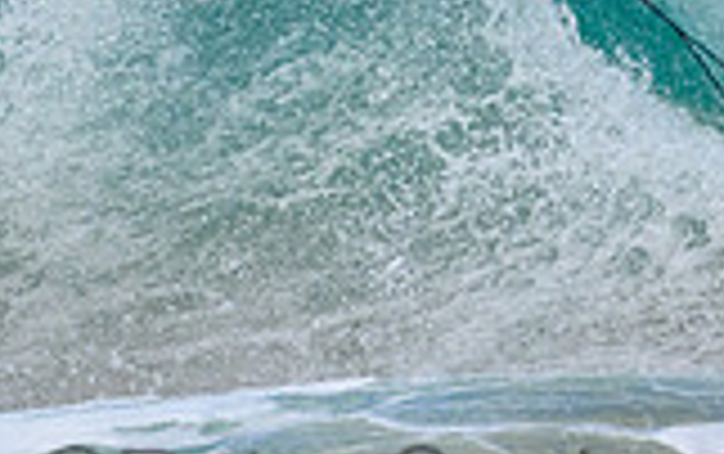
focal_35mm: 2938
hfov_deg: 0.7
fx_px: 58031
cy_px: -258
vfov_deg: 0.4
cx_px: 382
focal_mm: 800
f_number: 11
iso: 1600
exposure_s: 1/2000
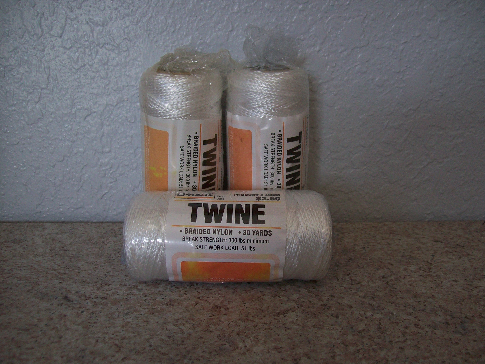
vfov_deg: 39.7
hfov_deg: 51.4
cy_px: 182
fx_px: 504
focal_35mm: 36
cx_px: 242
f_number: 2.7
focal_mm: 6
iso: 80
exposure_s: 1/150
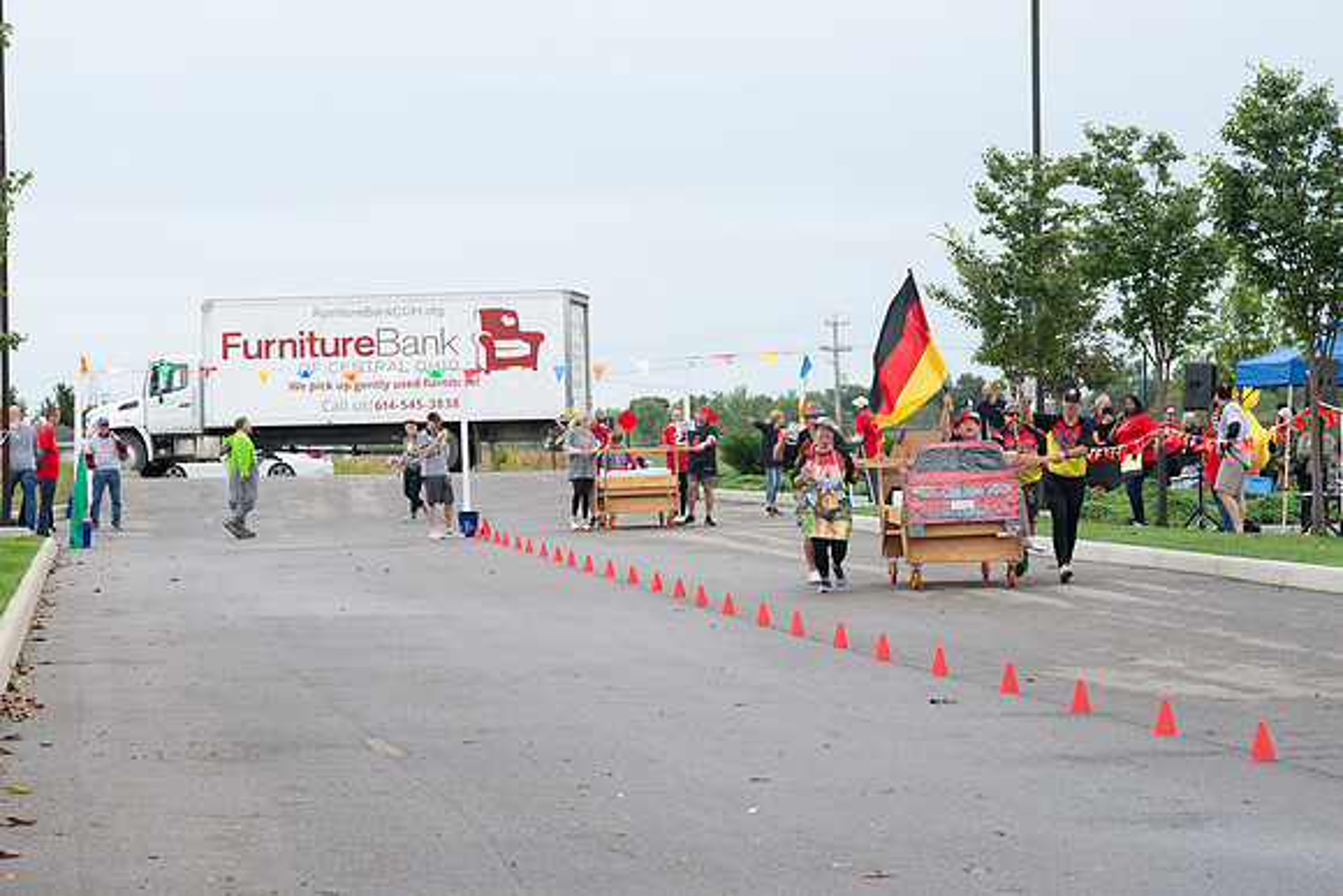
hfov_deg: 14.5
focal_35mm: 141
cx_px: 654
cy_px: 447
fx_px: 5274
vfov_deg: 9.7
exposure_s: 1/250
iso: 640
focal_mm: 135
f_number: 10
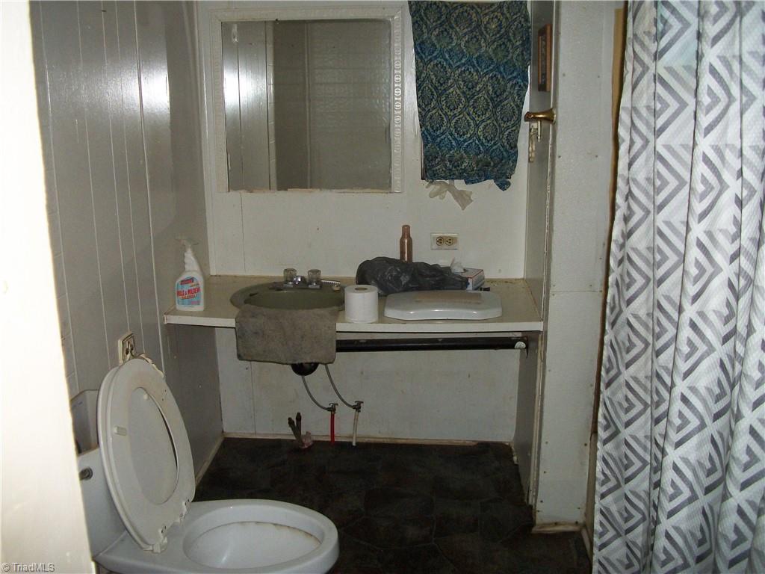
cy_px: 287
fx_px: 707
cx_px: 382
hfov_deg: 56.8
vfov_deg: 44.2
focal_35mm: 32
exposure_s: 1/500
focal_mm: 5.7
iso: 250
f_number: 2.9
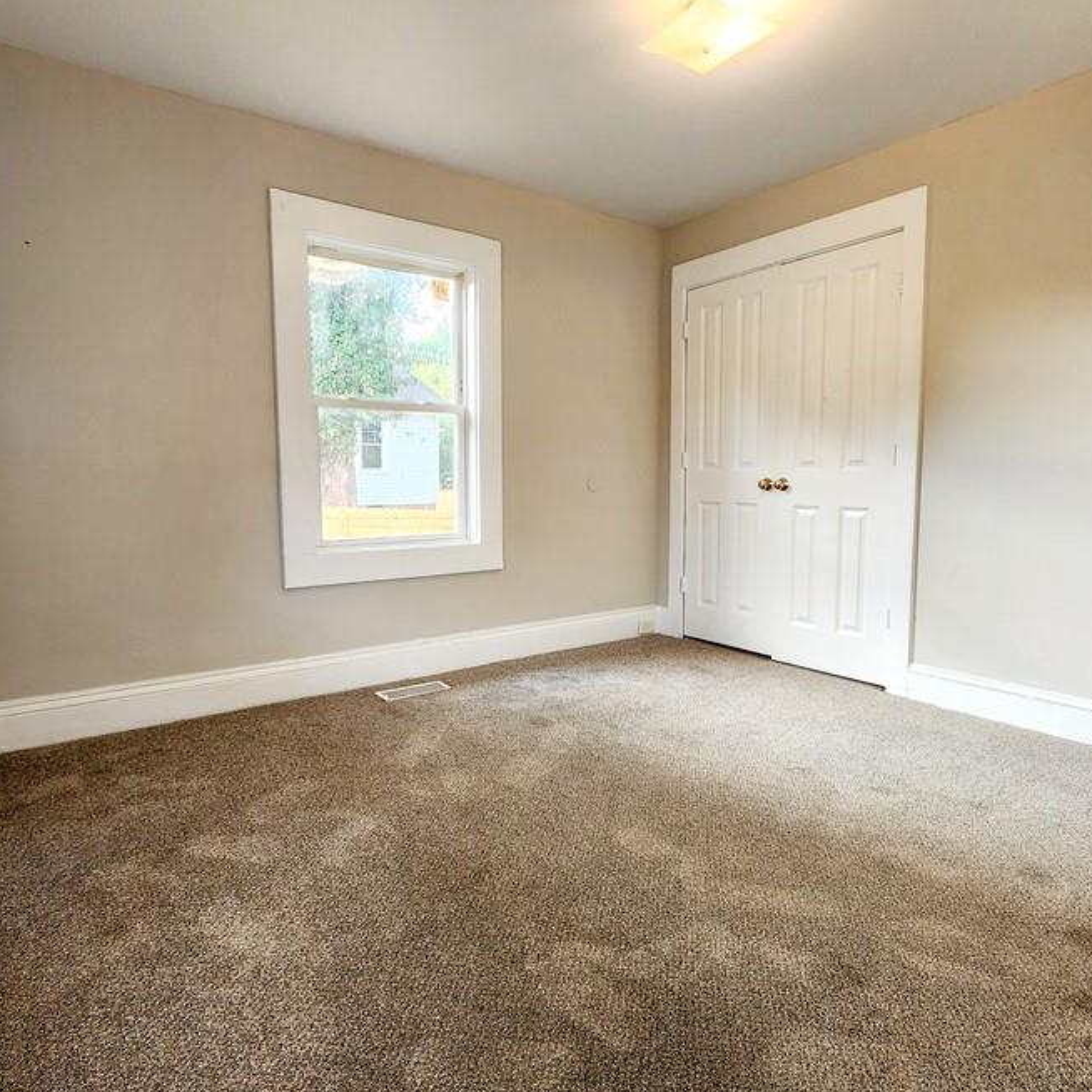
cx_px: 503
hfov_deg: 80.6
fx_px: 642
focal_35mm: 18
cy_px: 533
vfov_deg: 80.7
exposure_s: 1/60.2
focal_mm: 2.2
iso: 160
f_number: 2.2
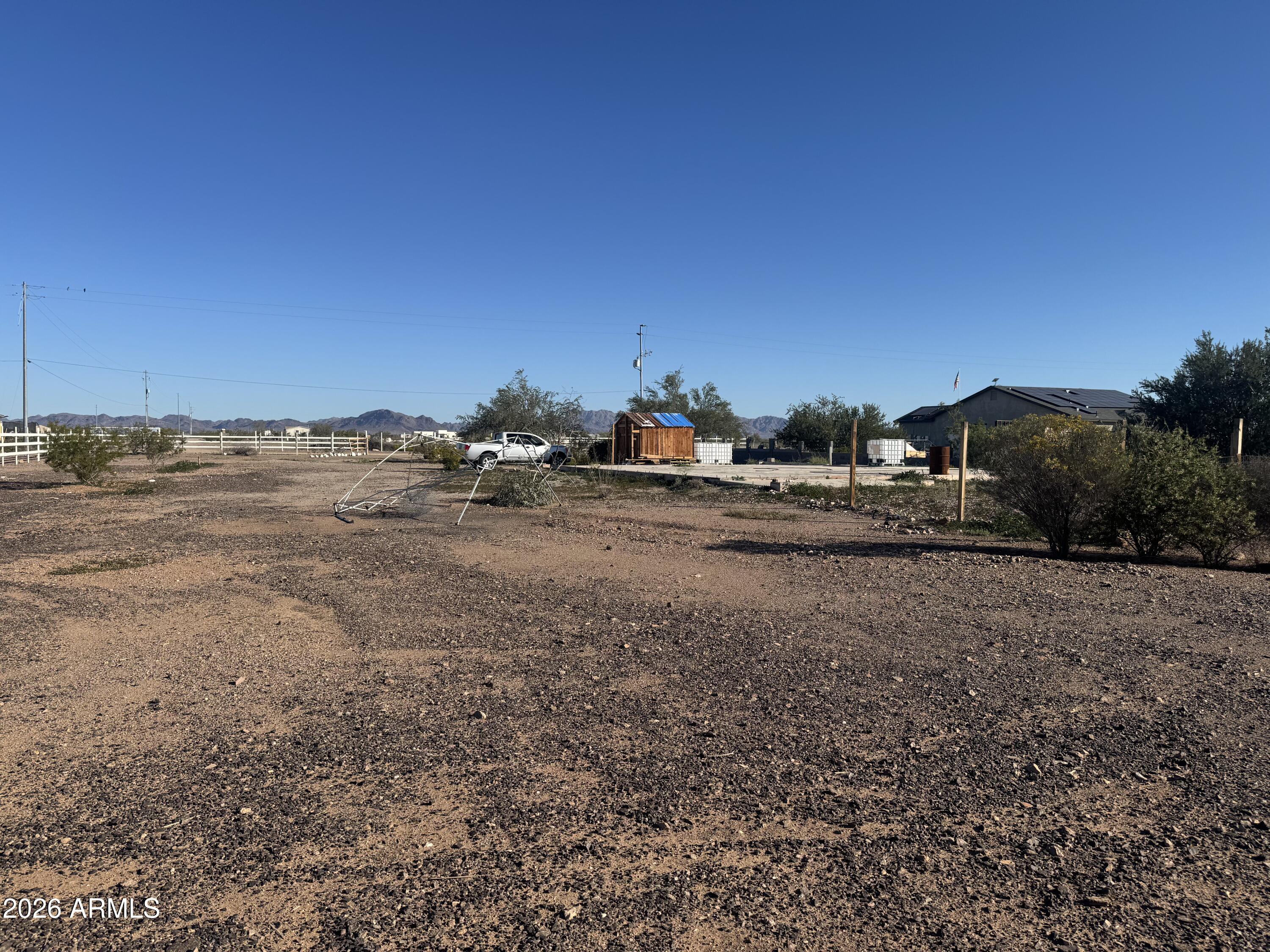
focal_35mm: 24
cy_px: 476
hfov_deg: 71.6
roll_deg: +0.1
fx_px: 881
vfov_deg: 56.8
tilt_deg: -3.5
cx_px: 635
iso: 80
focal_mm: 6.76
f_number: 1.78
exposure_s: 1/5348
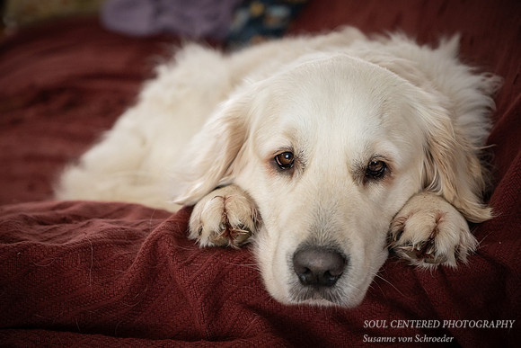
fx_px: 1103
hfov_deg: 26.6
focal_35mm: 76
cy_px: 177
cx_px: 257
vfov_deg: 17.9
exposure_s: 1/40
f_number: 4
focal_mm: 70
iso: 2000
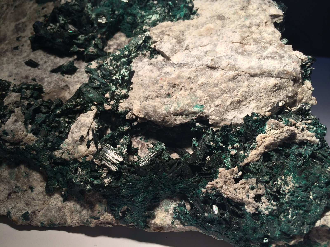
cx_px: 165
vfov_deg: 48.2
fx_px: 276
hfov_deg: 61.7
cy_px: 124
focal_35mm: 29
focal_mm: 4.15
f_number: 2.2
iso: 32
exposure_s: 1/295
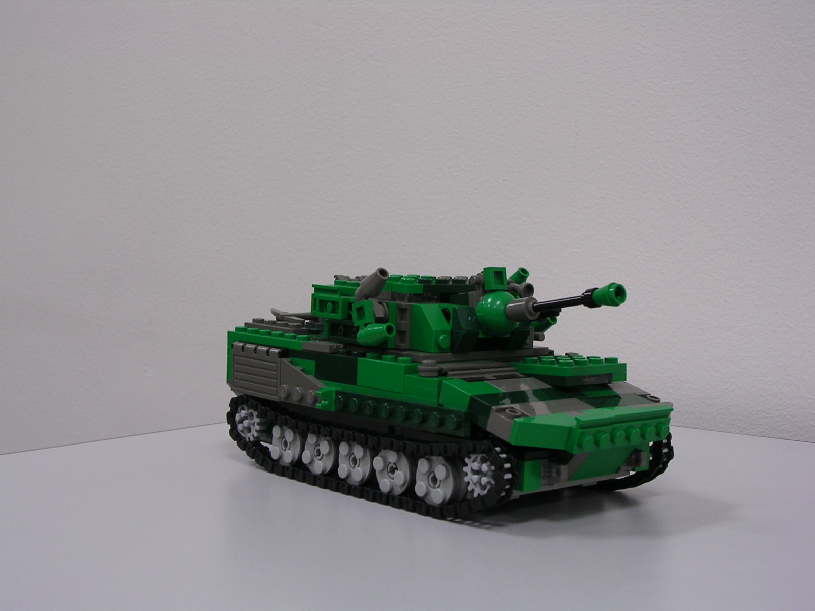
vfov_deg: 27.5
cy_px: 306
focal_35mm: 53
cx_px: 408
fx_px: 1248
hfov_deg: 36.2
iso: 100
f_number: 3.2
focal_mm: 8
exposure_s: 1/6.1
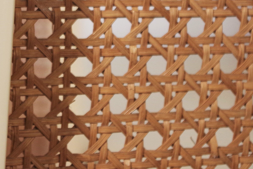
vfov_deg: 8.9
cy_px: -57
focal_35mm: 152
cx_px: -30
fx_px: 1068
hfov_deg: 13.2
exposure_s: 1/80
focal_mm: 35
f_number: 4.5
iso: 400
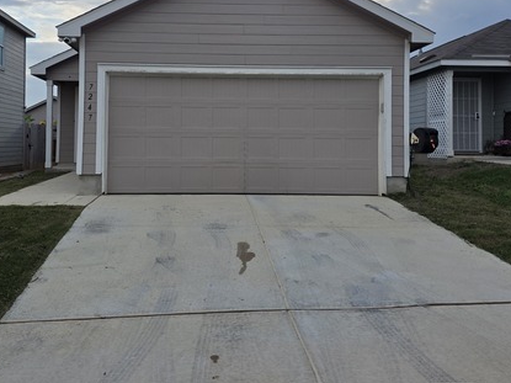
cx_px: 217
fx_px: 546
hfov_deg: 50.0
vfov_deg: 38.2
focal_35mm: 37
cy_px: 124
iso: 80
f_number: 1.7
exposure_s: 1/1714
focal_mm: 6.25
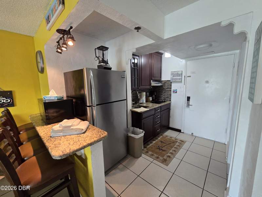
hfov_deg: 106.2
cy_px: 98
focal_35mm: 13
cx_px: 131
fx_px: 98
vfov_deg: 89.9
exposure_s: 1/60
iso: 200
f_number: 2.2
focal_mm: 2.2
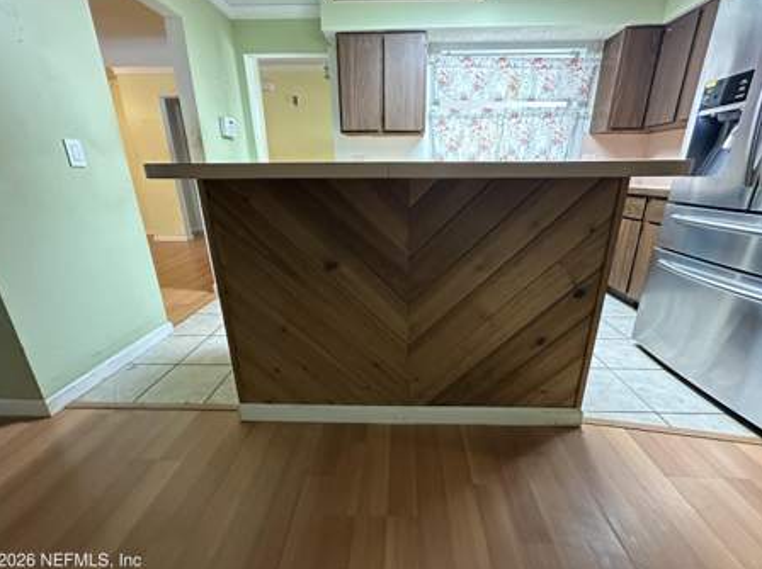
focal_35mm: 15
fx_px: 330
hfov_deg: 98.2
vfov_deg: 81.6
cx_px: 391
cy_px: 281
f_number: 2.2
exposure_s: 1/40
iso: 1250
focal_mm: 2.22
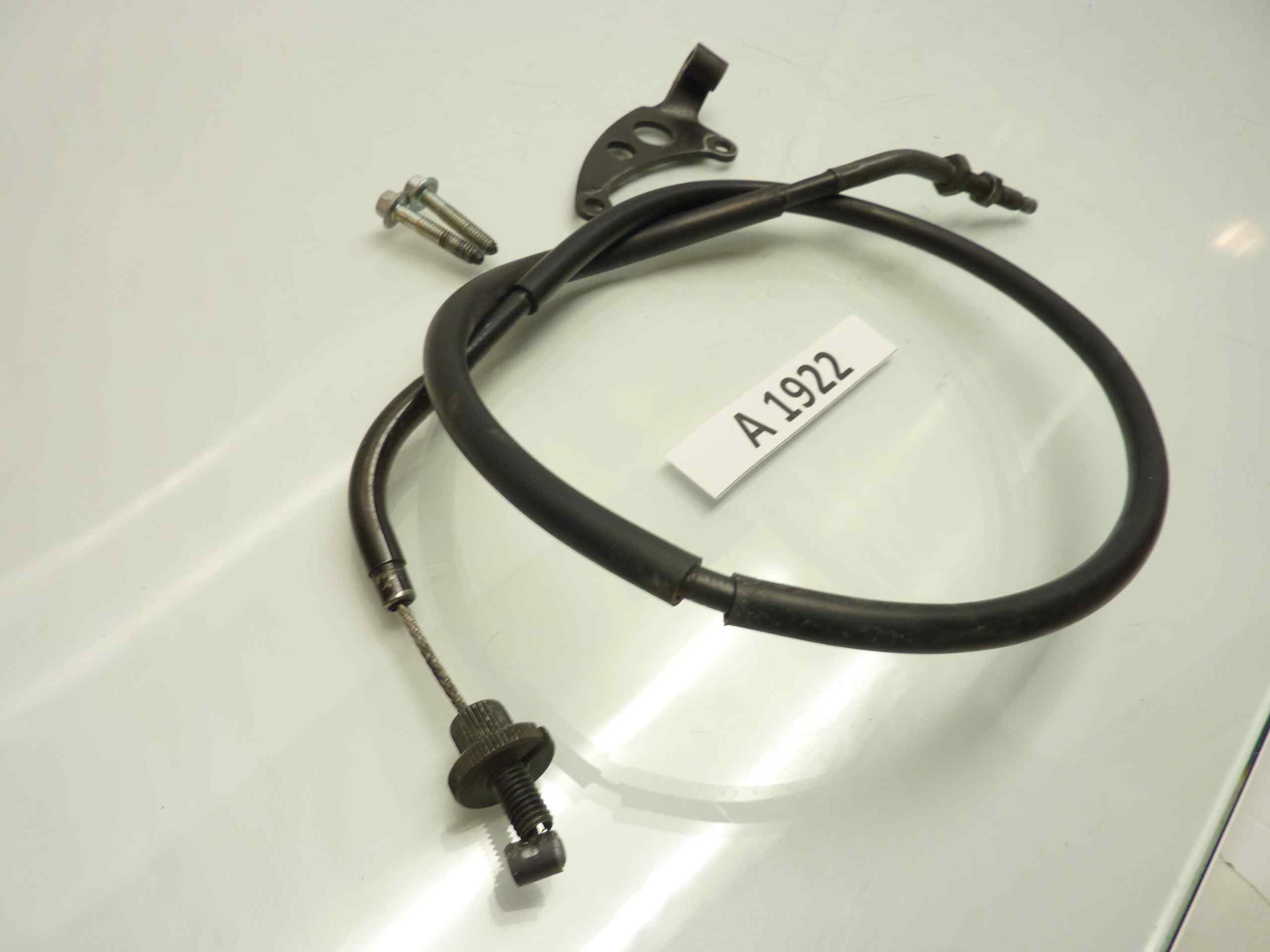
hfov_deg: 69.4
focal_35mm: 25
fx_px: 917
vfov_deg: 54.9
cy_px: 476
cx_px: 635
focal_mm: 4.1
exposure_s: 1/20
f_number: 3.3
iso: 80
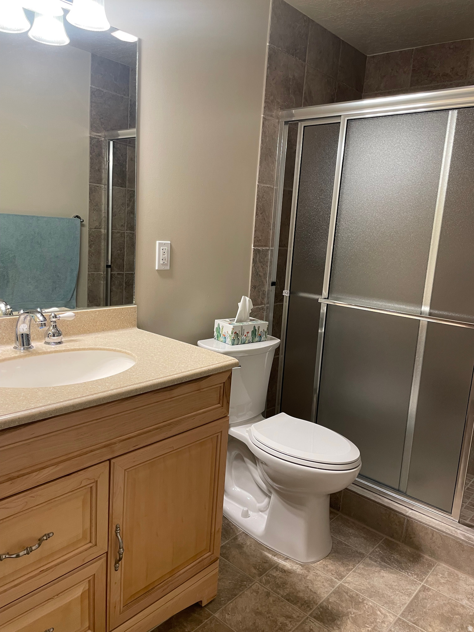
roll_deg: -3.6
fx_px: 475
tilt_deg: -11.6
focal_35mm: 26
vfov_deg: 67.3
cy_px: 316
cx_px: 237
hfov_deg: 53.1
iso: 80
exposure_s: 1/60
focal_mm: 4.2
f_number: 1.6
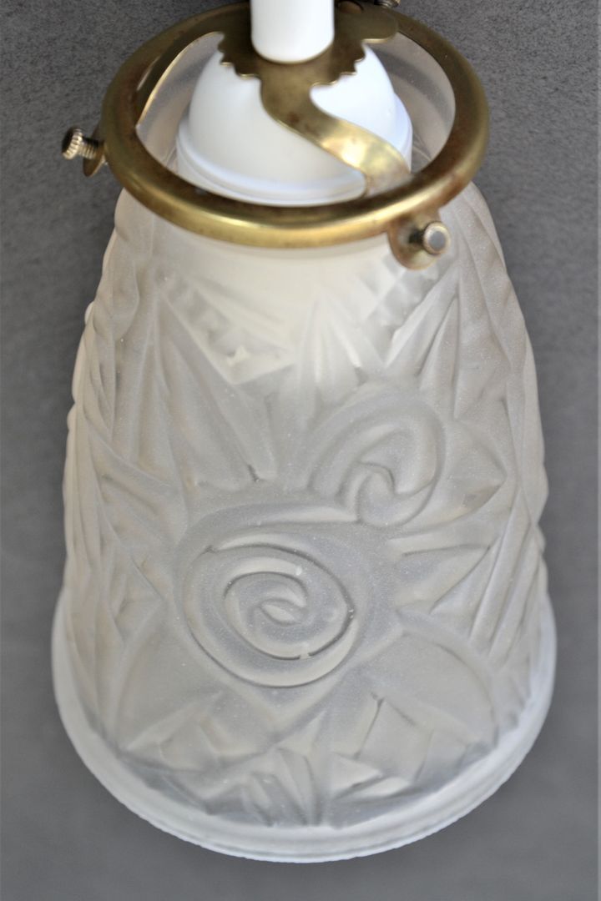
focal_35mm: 78
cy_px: 450
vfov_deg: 26.0
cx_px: 300
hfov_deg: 17.5
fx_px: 1953
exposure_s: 1/125
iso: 280
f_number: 5.6
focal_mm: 52
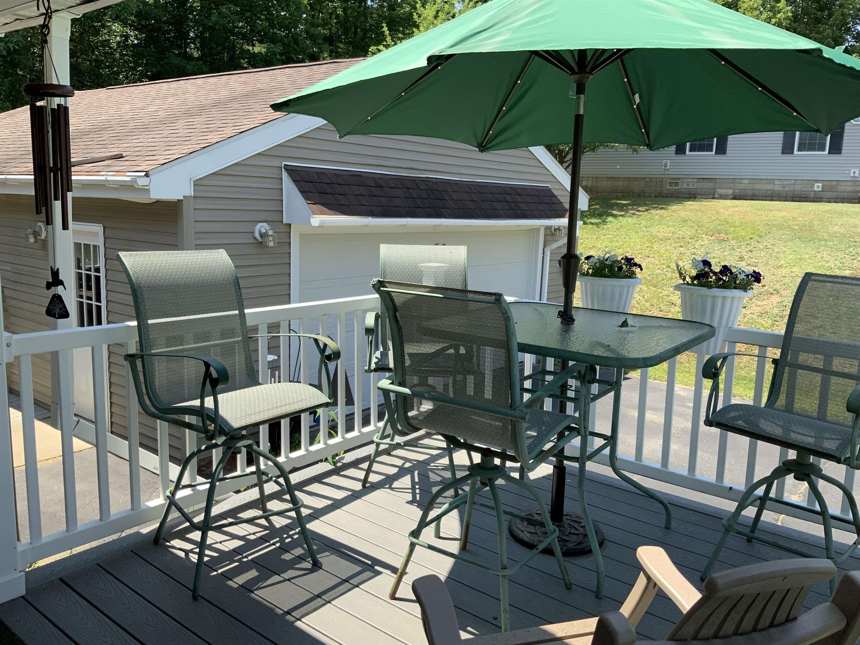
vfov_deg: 48.2
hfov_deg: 61.7
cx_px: 430
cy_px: 322
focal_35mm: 29
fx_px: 720
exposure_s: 1/739
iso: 16
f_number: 1.8
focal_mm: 3
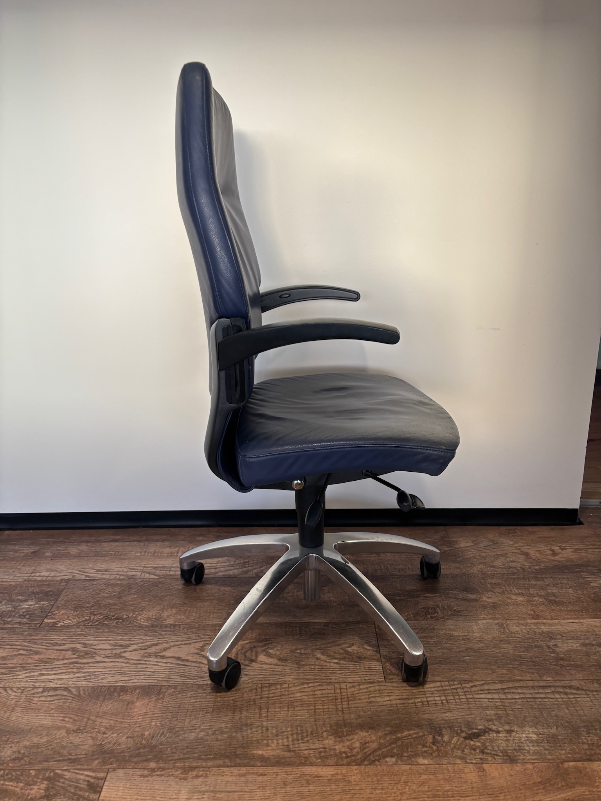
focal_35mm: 26
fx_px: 602
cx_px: 300
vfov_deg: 67.3
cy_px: 400
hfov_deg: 53.1
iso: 80
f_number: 1.6
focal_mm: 5.96
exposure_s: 1/100
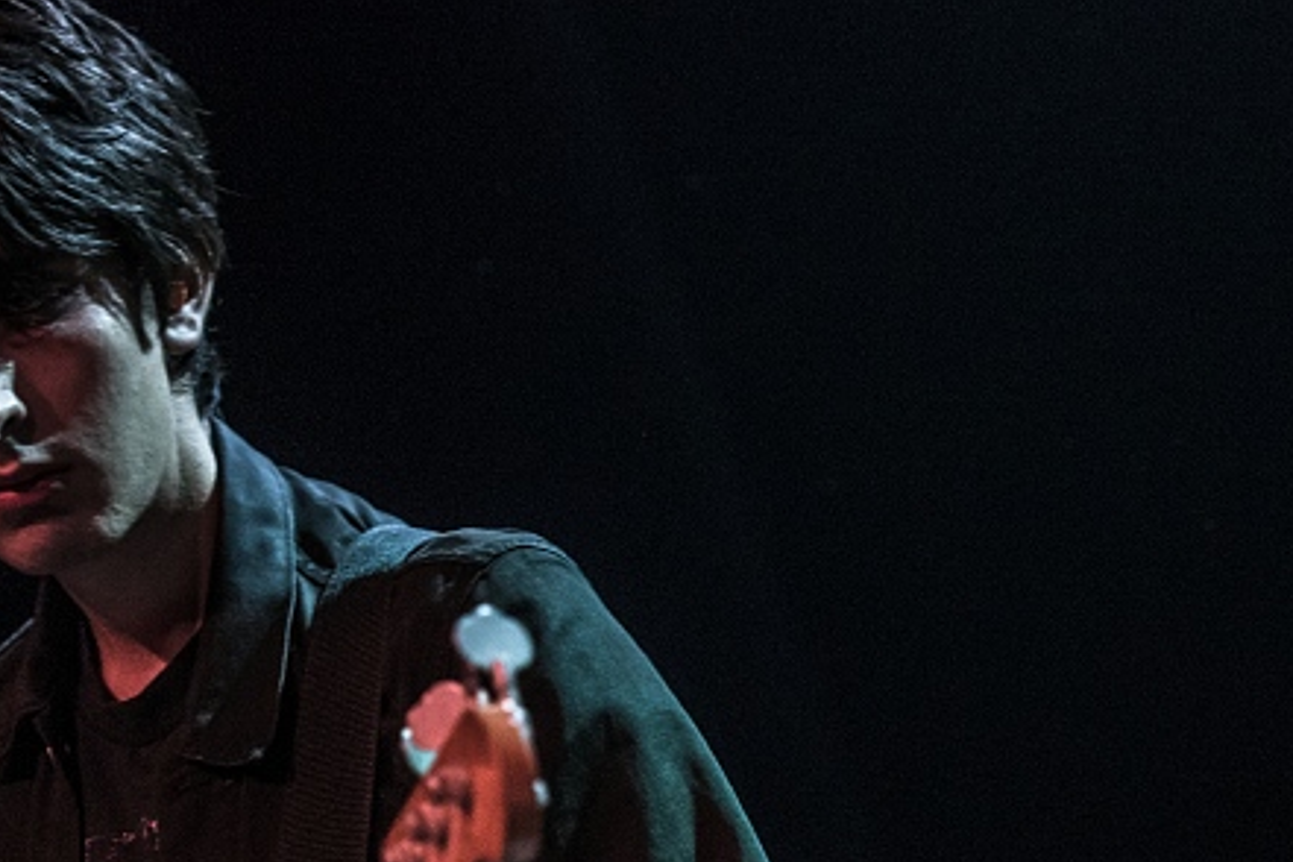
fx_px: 10559
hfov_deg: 7.0
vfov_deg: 4.7
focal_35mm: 294
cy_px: 651
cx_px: 666
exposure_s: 1/100
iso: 2500
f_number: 2.8
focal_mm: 120
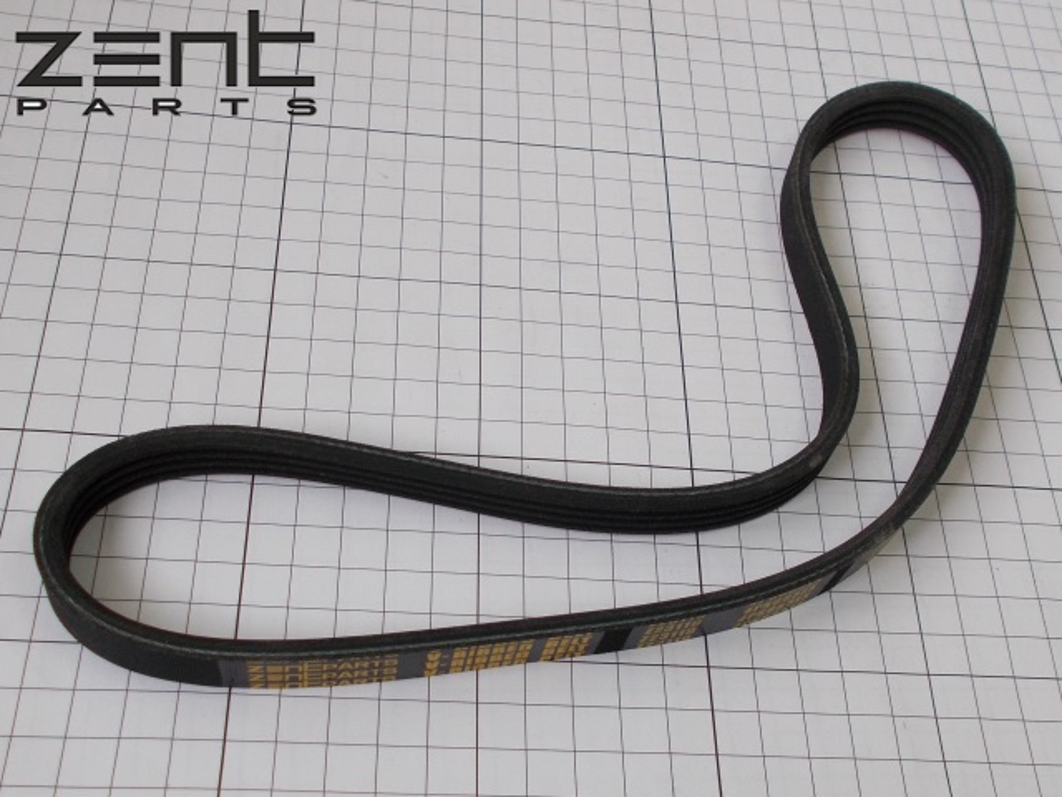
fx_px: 798
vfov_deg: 53.1
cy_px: 398
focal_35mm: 26
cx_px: 531
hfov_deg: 67.3
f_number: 3.2
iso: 80
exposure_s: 1/50
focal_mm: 4.6
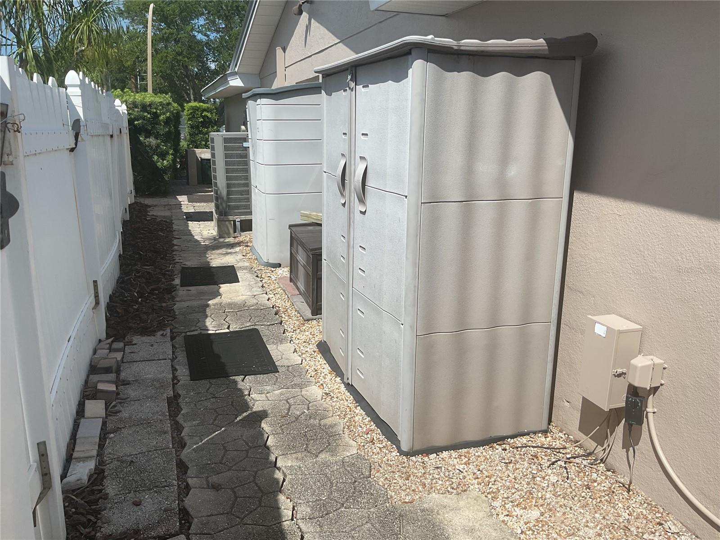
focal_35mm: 29
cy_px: 270
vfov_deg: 48.2
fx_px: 603
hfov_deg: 61.7
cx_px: 360
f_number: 1.8
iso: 16
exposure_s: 1/2959
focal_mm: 3
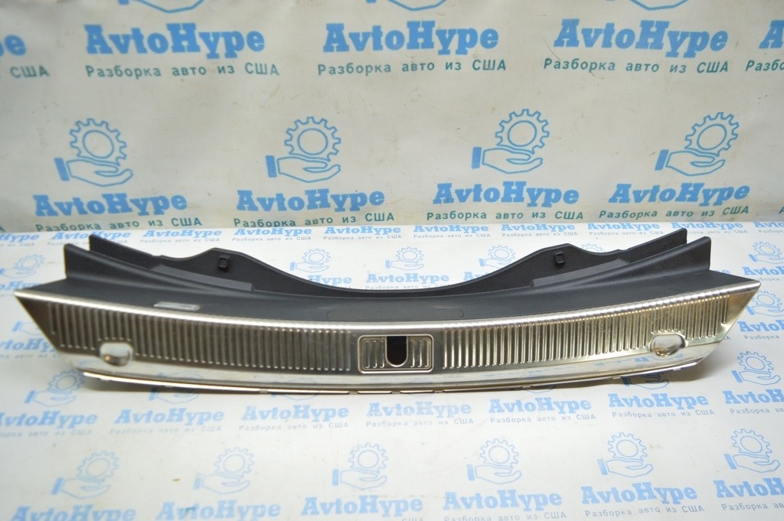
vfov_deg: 47.9
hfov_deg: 67.4
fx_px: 588
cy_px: 260
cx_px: 392
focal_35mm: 27
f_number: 3.5
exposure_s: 1/50
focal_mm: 18
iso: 400
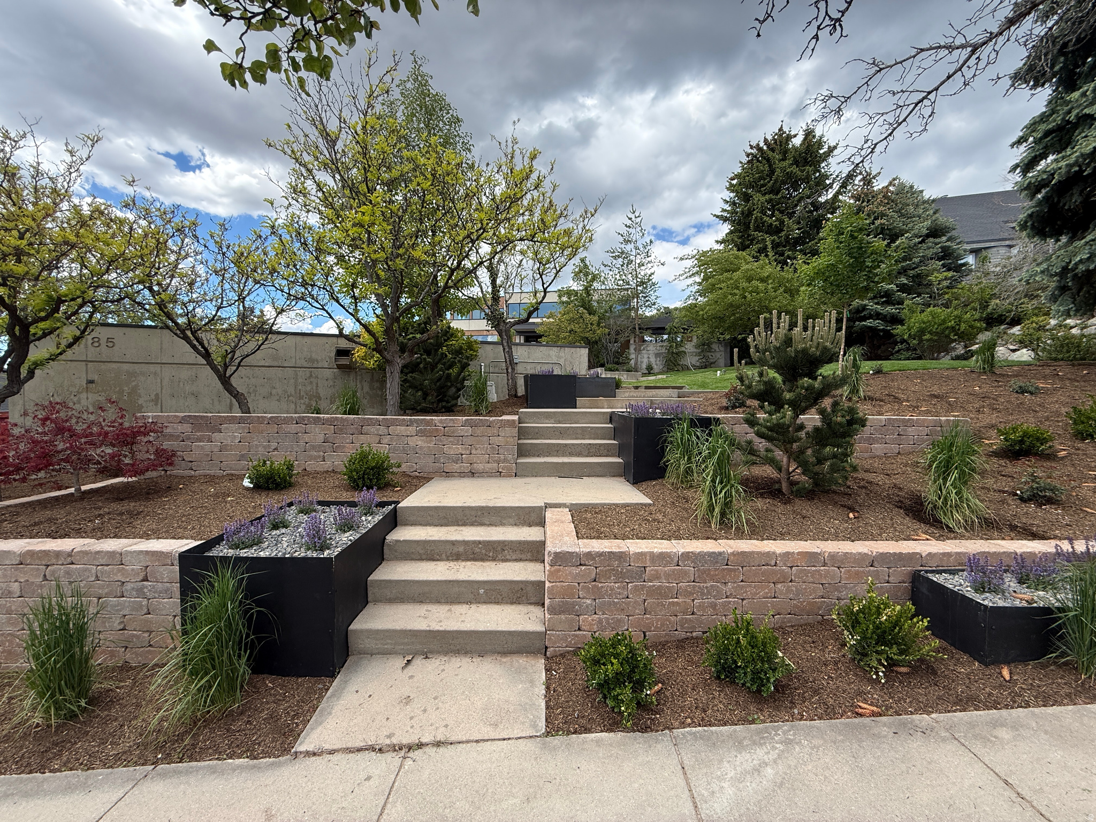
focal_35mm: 14
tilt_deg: -0.5
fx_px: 443
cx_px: 548
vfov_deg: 85.7
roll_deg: -0.5
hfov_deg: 102.1
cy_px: 411
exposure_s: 1/664
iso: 64
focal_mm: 2.22
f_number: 2.2
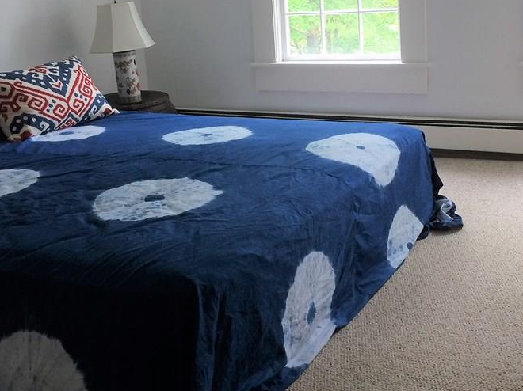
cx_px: 288
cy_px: 95
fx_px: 679
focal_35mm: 45
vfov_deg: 31.5
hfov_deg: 42.1
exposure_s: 1/30
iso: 64
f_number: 2.2
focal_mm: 4.15
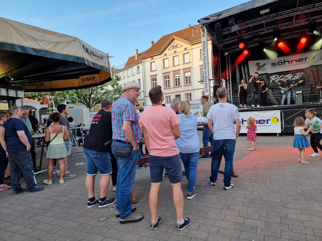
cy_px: 120
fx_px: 223
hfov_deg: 71.6
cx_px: 161
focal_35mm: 24
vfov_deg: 56.8
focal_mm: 6.7
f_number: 1.8
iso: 50
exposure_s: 1/120
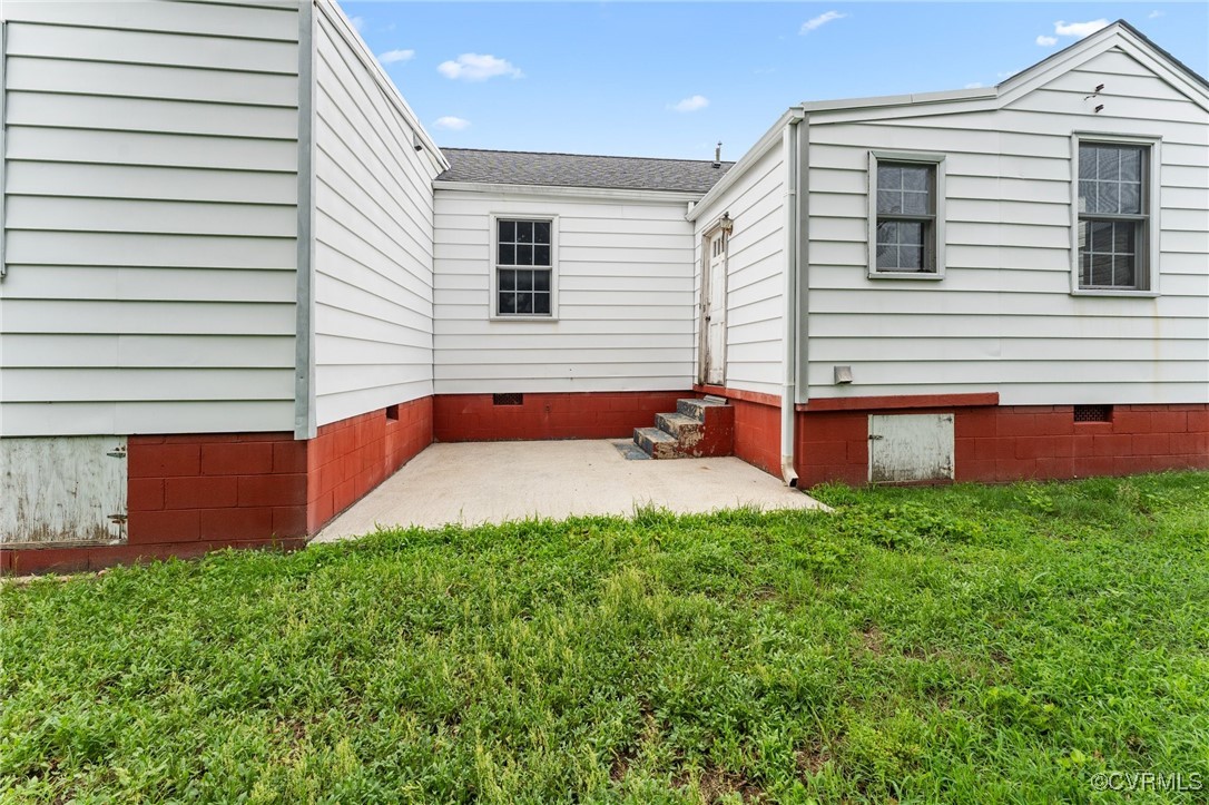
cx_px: 604
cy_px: 402
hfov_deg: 104.3
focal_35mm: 14
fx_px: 470
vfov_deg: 81.2
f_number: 8
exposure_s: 1/1000
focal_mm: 14
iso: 1250
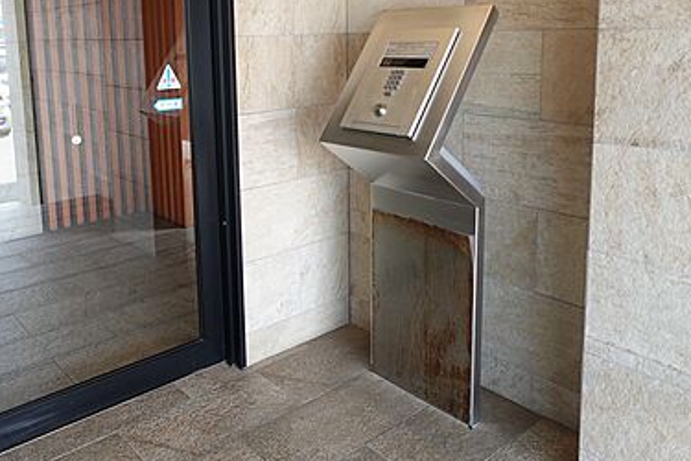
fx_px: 614
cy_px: 124
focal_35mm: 32
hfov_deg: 58.1
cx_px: 269
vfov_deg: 40.1
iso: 125
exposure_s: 1/80
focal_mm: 7.6
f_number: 2
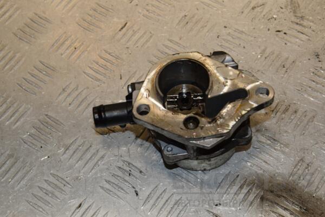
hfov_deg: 26.0
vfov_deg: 17.5
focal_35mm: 78
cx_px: 162
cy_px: 108
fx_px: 704
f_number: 8
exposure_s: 1/200
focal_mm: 52
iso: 800
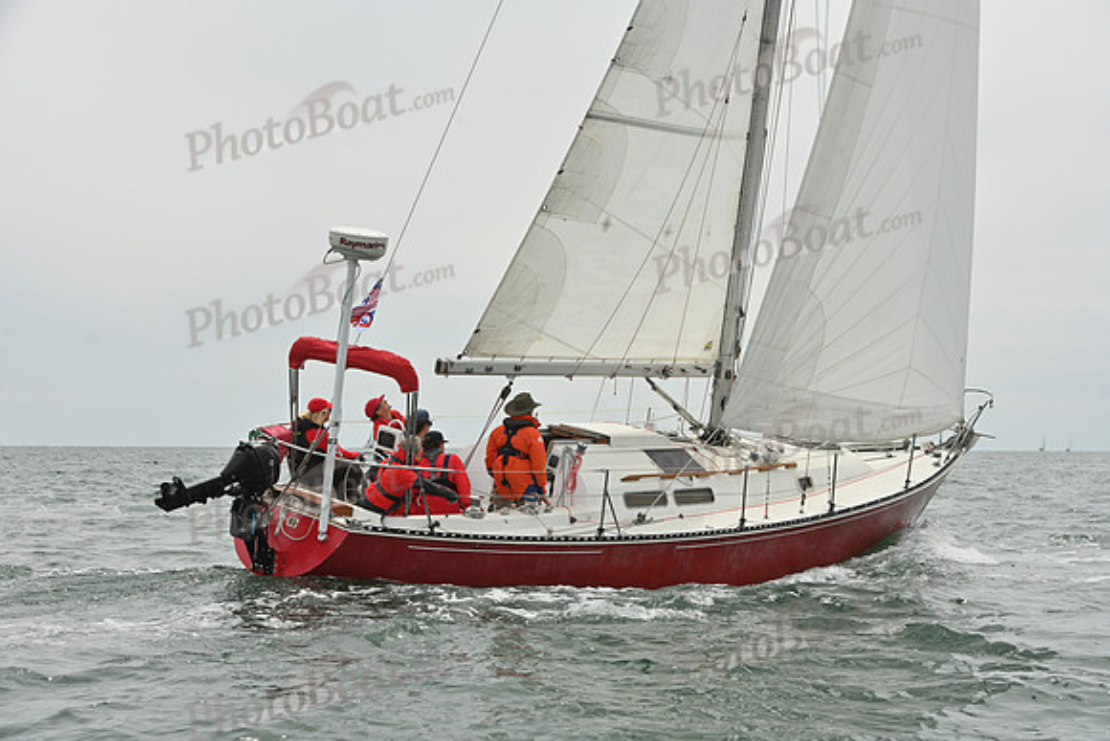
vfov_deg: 19.5
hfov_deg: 28.8
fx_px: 2159
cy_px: 370
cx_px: 555
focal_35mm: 70
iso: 320
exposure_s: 1/2000
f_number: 8
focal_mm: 70
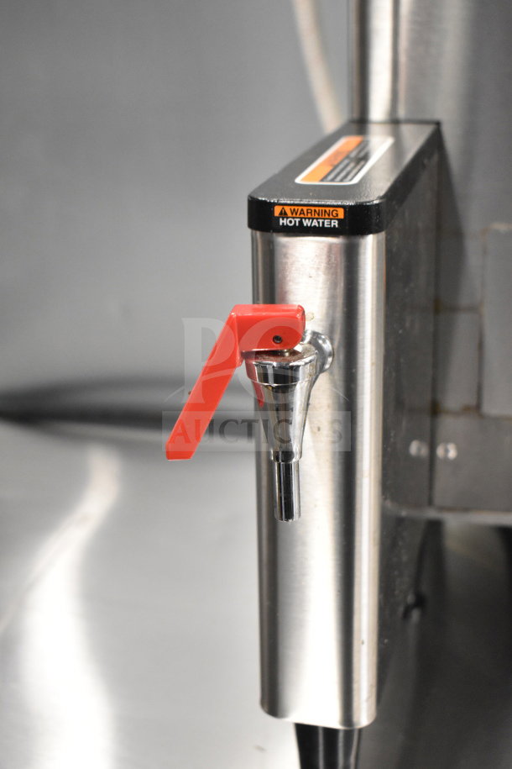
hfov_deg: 25.8
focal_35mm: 52
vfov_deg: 37.9
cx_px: 256
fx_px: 1120
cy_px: 384
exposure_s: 1/60
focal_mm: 35
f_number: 4.5
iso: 4000
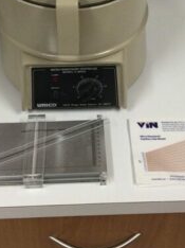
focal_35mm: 53
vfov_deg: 35.9
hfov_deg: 27.5
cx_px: 95
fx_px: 378
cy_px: 84
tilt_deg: -49.7
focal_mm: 3.3
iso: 100
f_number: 2.4
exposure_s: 1/30
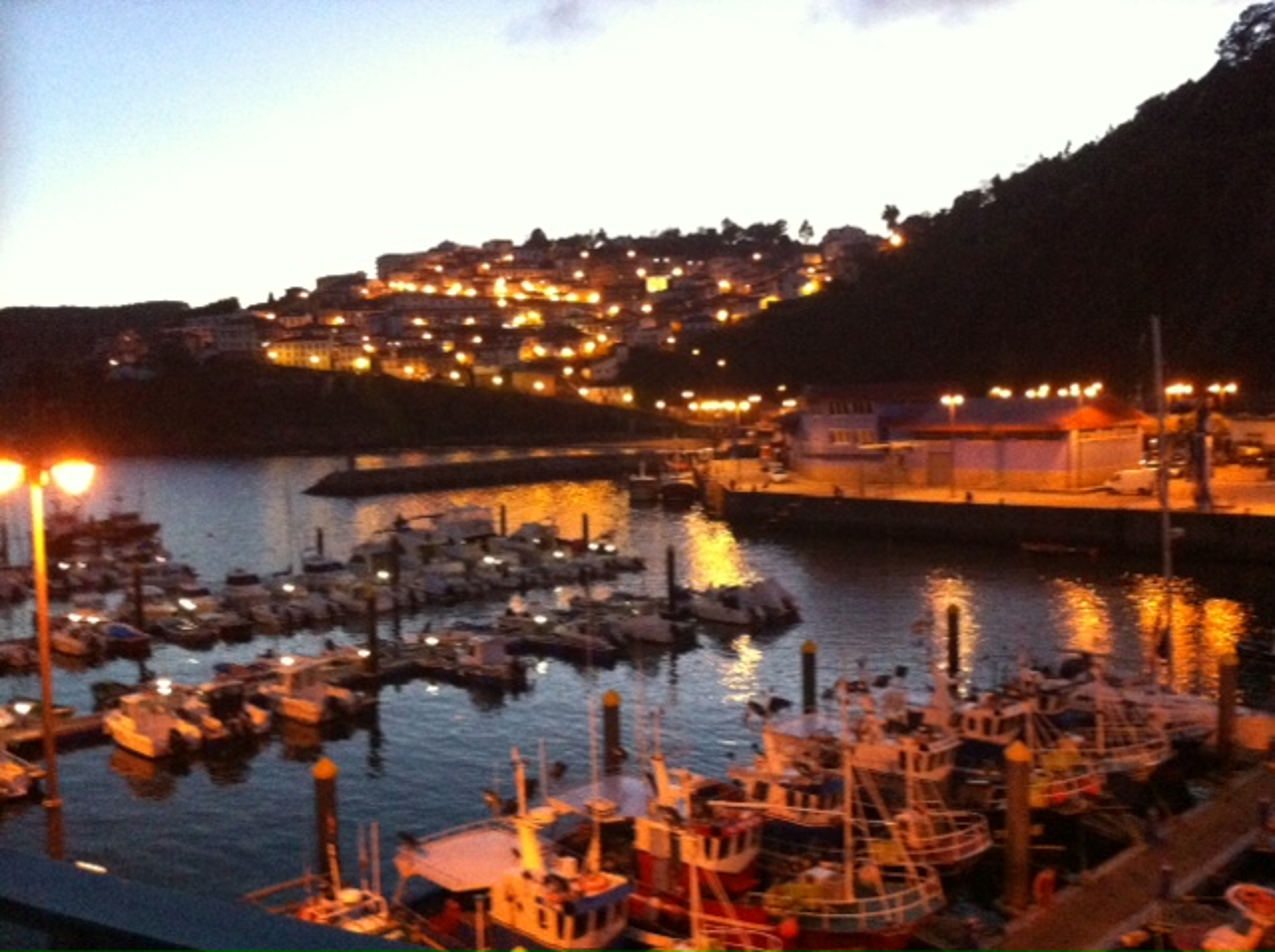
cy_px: 476
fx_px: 1287
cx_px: 638
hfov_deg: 52.7
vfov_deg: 40.6
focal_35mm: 35
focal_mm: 3.85
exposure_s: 1/15
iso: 1000
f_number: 2.8
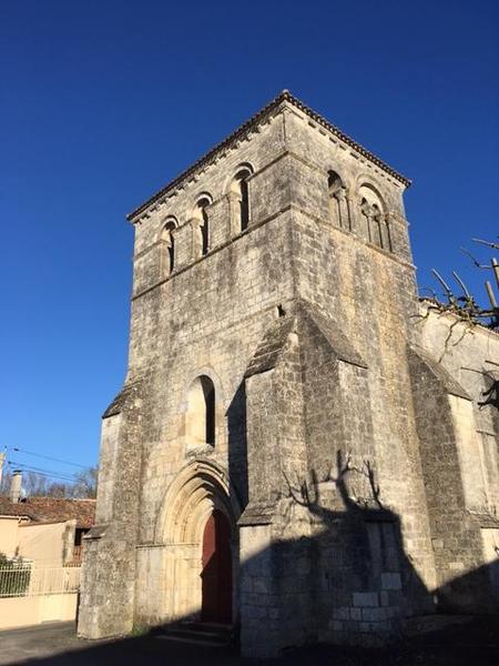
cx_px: 250
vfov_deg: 61.7
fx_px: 557
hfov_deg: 48.2
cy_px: 333
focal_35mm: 29
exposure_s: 1/1672
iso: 25
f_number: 2.2
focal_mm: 4.15
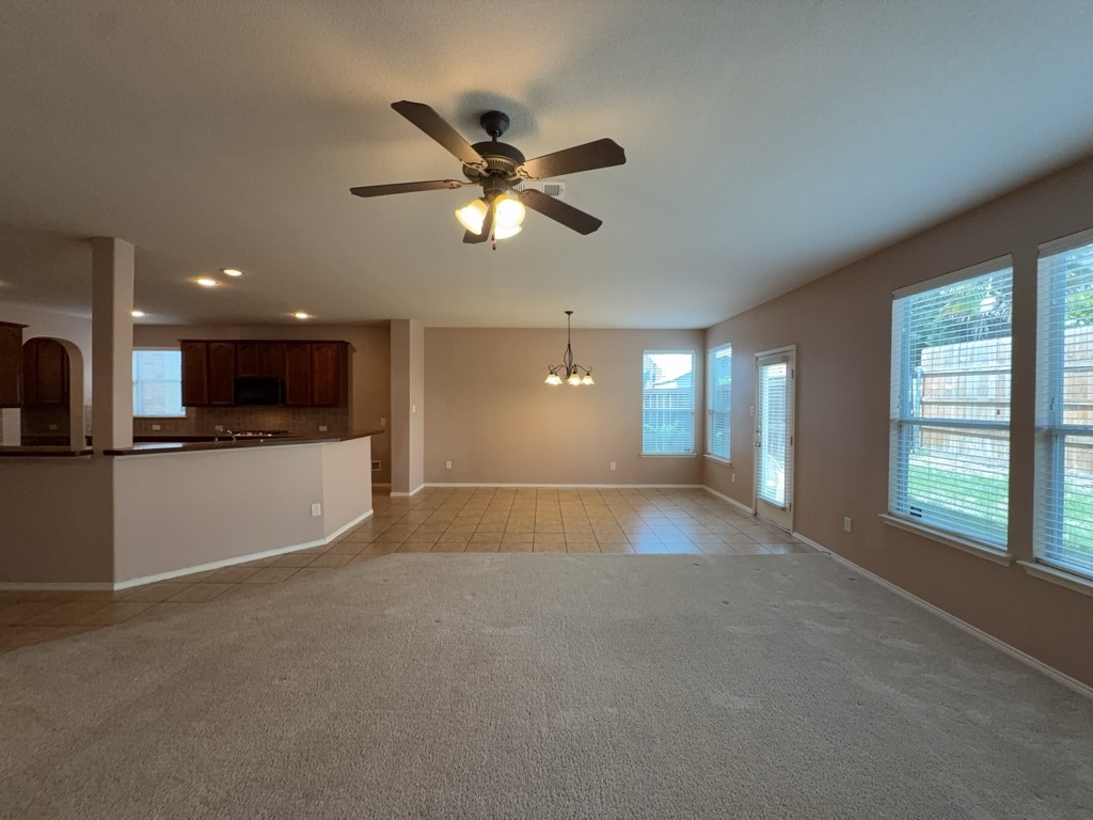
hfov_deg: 102.1
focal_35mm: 14
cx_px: 546
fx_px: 442
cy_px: 410
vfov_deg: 85.7
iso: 100
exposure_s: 1/60
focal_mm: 2.22
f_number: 2.2
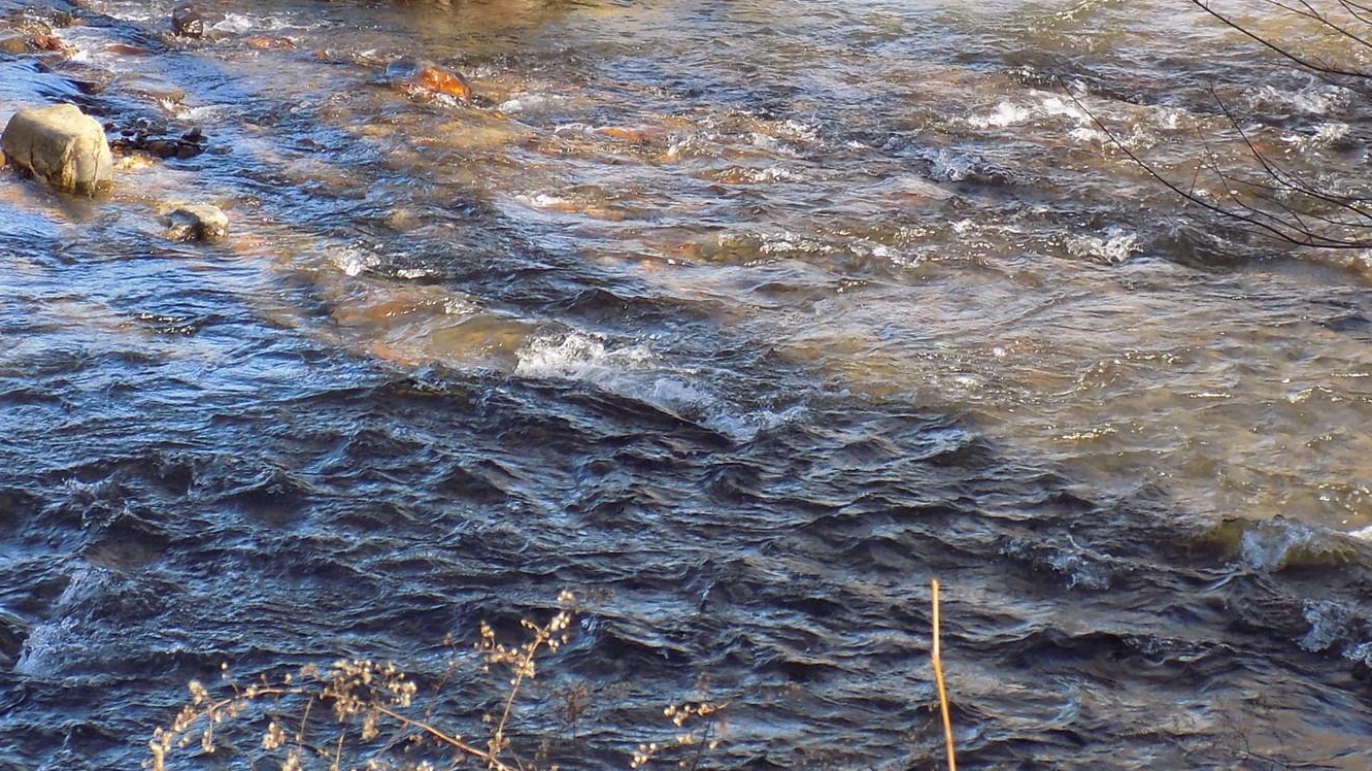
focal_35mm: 109
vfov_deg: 11.1
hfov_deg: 19.6
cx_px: 926
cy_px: 275
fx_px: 3965
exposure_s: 1/100
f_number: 4.1
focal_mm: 11.5
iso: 80
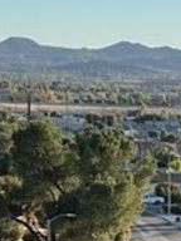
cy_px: 387
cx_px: 373
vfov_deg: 10.3
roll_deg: -2.1
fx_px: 1290
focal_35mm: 185
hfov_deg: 7.7
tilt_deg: -13.3
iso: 32
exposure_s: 1/2660
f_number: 1.6
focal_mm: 5.1
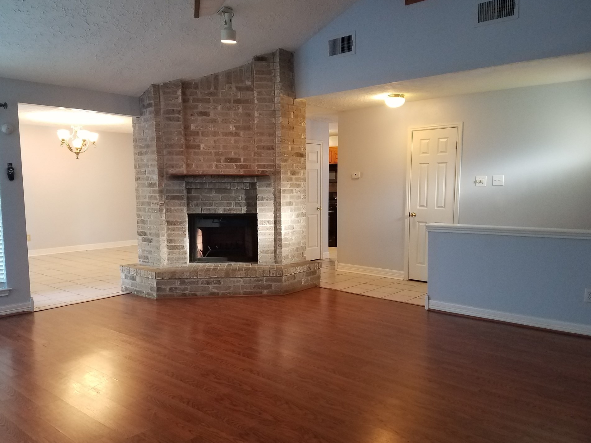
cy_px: 222
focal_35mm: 28
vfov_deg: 49.7
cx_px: 308
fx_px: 478
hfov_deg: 63.4
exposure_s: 1/30
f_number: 1.7
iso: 160
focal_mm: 4.2
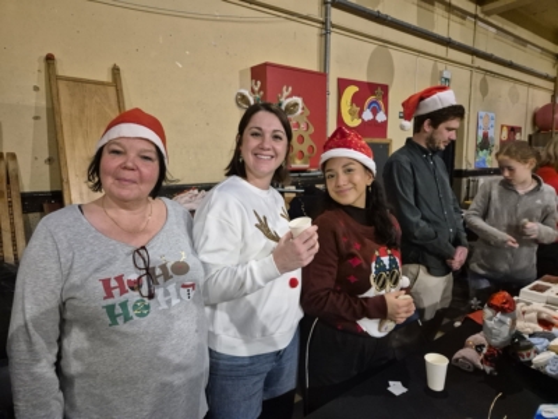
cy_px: 210
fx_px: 371
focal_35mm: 23
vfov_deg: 58.9
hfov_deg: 73.9
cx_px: 279
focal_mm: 5.4
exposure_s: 1/100
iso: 1600
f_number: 1.8
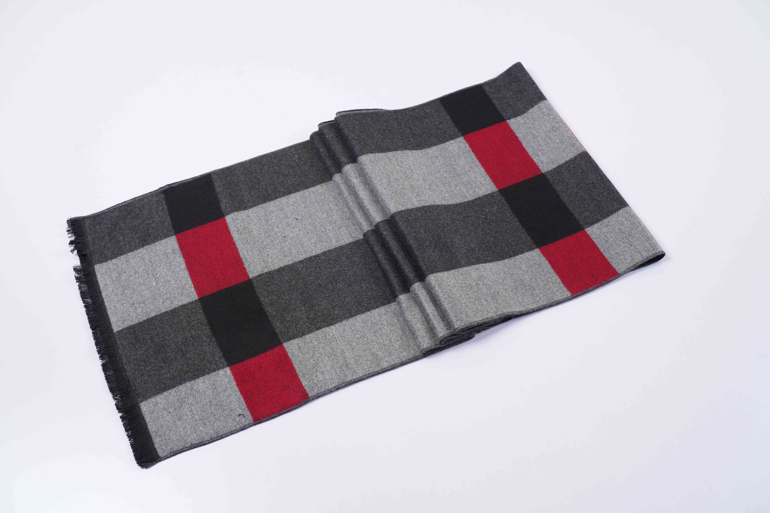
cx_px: 385
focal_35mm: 36
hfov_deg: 53.1
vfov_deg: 36.9
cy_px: 256
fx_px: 770
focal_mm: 36
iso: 100
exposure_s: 1/100
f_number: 8
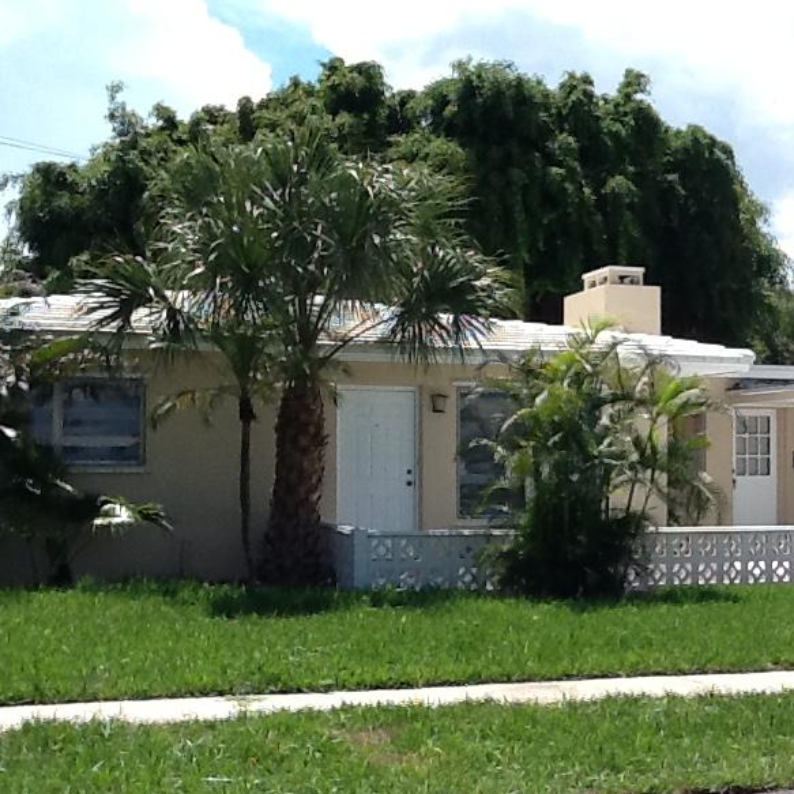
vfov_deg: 26.9
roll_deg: -0.1
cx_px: 577
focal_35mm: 64
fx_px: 1661
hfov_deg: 26.6
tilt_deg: +1.1
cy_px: 441
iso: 40
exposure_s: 1/1215
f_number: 2.4
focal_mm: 2.03
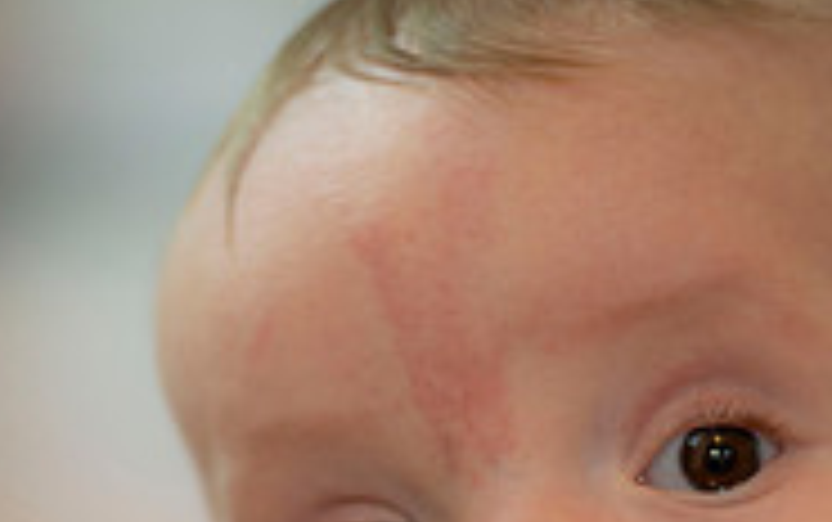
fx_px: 14502
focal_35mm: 639
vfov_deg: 2.1
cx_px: 337
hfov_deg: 3.3
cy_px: 788
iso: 640
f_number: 2.8
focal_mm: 200
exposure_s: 1/60
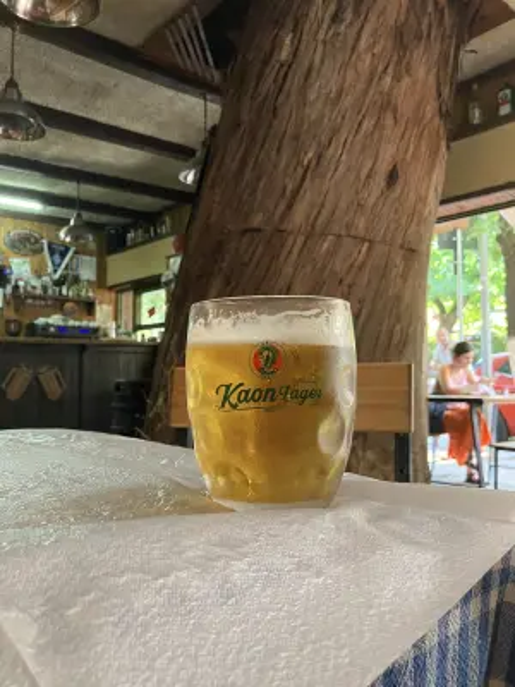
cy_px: 344
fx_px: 555
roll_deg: +0.6
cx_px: 258
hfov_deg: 49.7
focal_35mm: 28
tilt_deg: +3.6
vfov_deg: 63.4
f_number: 1.8
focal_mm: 3.99
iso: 250
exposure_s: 1/33
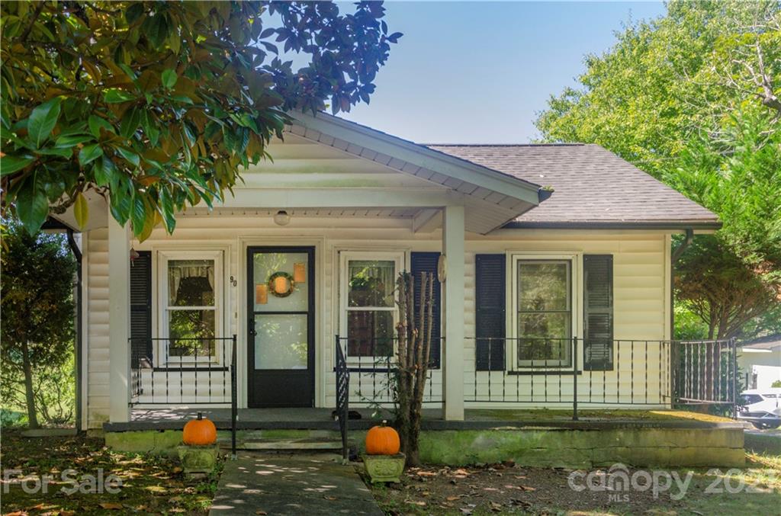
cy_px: 258
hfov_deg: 51.4
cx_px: 390
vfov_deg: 35.3
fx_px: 811
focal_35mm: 38
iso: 320
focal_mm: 25
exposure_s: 1/100
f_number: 7.1
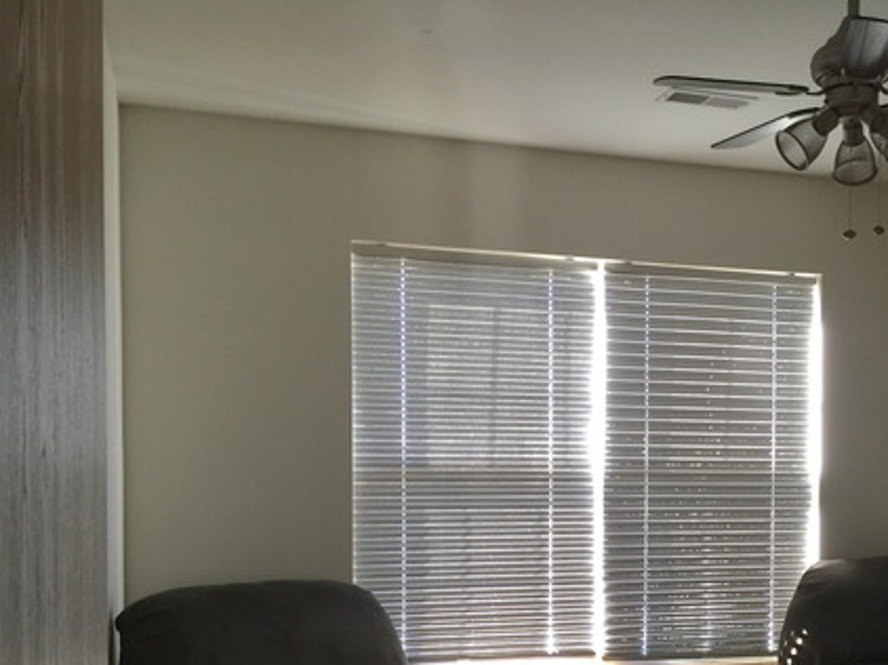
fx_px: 1128
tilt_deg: -2.7
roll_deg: -0.4
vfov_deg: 32.2
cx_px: 638
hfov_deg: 42.0
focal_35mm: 44
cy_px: 503
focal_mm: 4.15
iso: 100
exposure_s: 1/15
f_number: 2.2
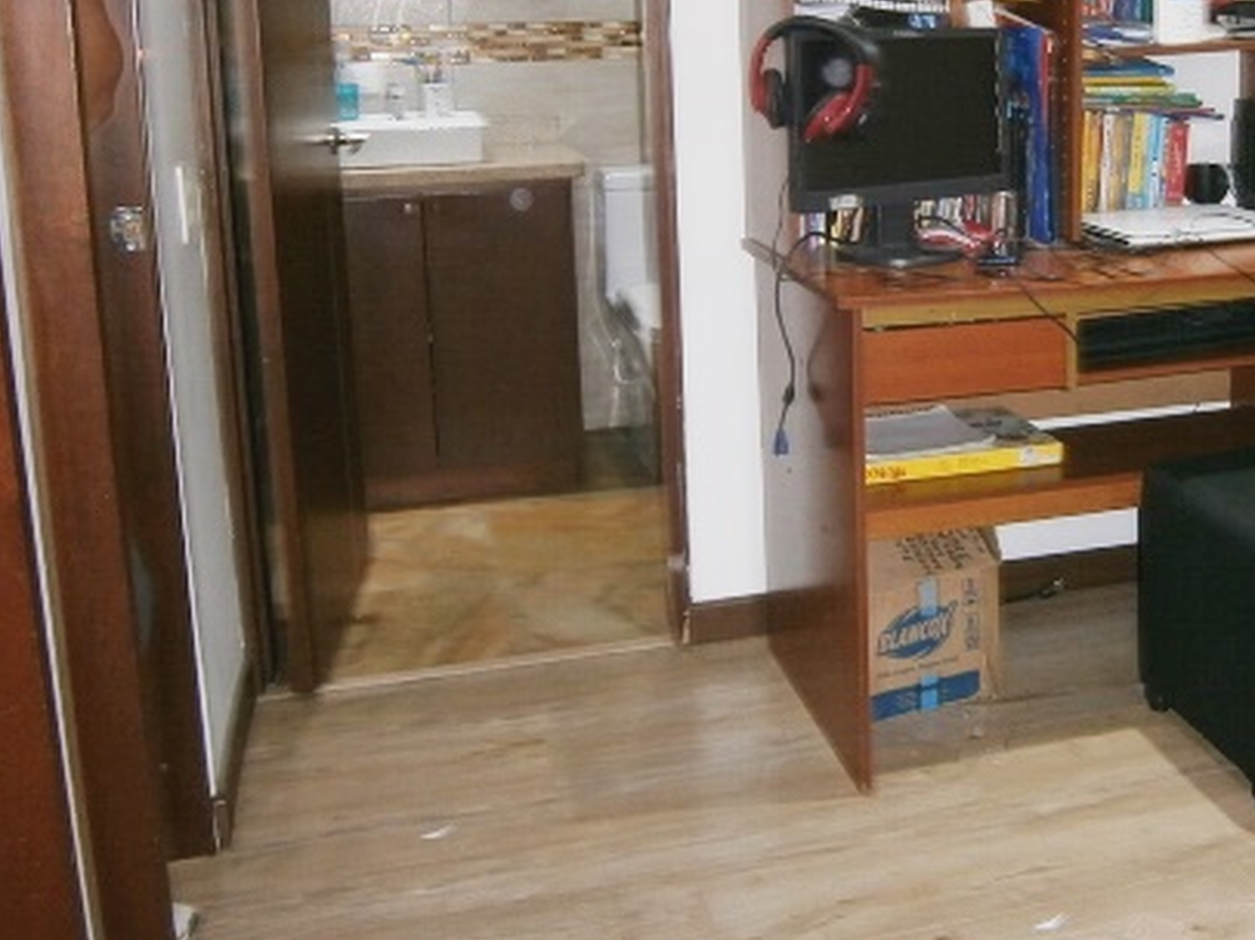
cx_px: 881
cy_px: 244
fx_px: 1486
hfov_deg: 44.8
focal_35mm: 41
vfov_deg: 34.4
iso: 125
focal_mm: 4.7
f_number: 2.8
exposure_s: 1/30
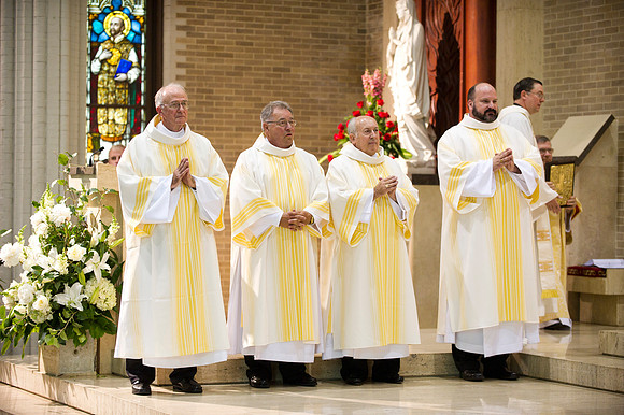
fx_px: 1819
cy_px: 208
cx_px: 312
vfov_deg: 13.0
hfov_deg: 19.5
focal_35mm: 105
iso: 2000
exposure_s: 1/125
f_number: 2.8
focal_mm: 105
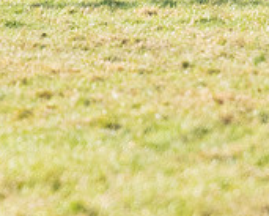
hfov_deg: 1.1
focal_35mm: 1766
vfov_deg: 0.9
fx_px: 14068
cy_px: -50
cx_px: -167
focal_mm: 200
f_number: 4
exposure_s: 1/2000
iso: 400
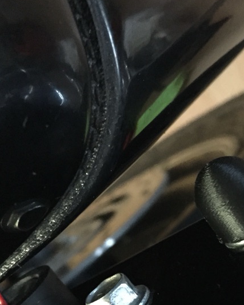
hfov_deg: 27.9
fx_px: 479
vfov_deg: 35.0
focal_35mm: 53
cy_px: 206
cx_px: 203
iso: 1250
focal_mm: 4.15
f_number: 2.2
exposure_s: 1/15
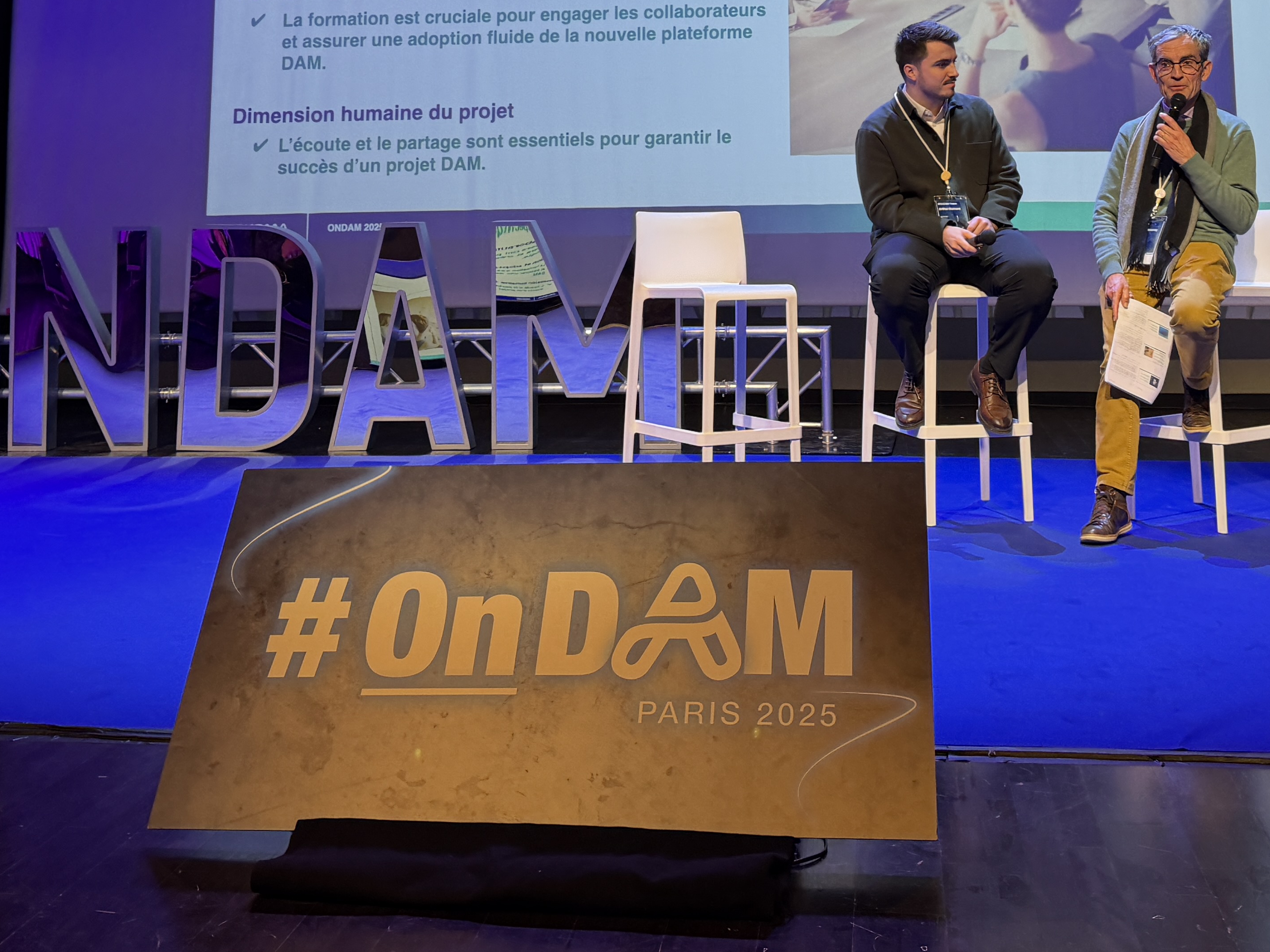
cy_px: 68
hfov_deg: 39.6
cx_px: 711
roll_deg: +0.6
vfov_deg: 28.9
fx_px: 1761
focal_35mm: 48
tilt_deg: +3.9
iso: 160
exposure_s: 1/50
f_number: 1.78
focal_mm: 6.76
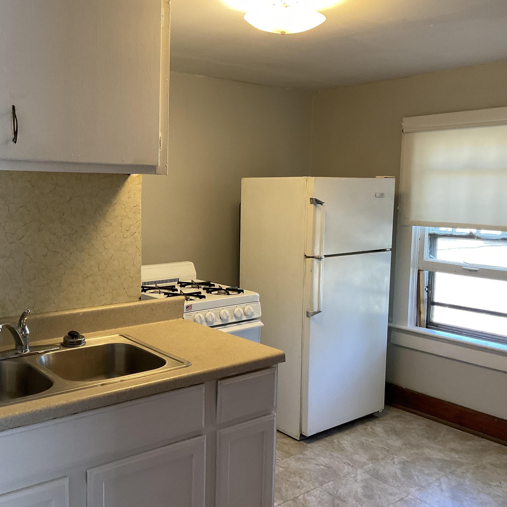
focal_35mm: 35
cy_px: 256
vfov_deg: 47.2
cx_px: 194
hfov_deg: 46.9
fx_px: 580
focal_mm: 3
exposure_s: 1/60
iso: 100
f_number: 1.8
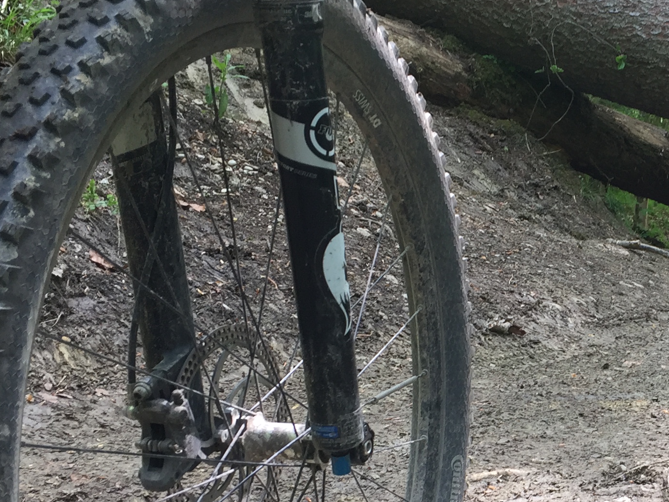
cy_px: 399
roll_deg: +1.8
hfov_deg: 27.1
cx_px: 658
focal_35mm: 68
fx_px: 1314
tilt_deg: -5.4
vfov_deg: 21.4
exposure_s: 1/100
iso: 32
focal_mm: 4.15
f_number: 2.2
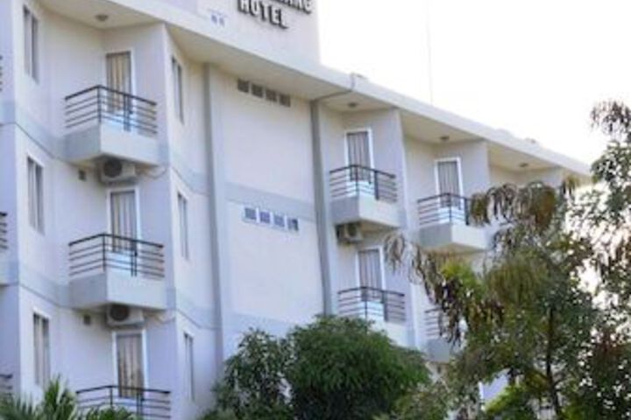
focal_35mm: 38
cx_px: 316
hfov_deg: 51.3
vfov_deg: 35.5
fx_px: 657
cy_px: 210
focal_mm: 25
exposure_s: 1/125
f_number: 25
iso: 1600
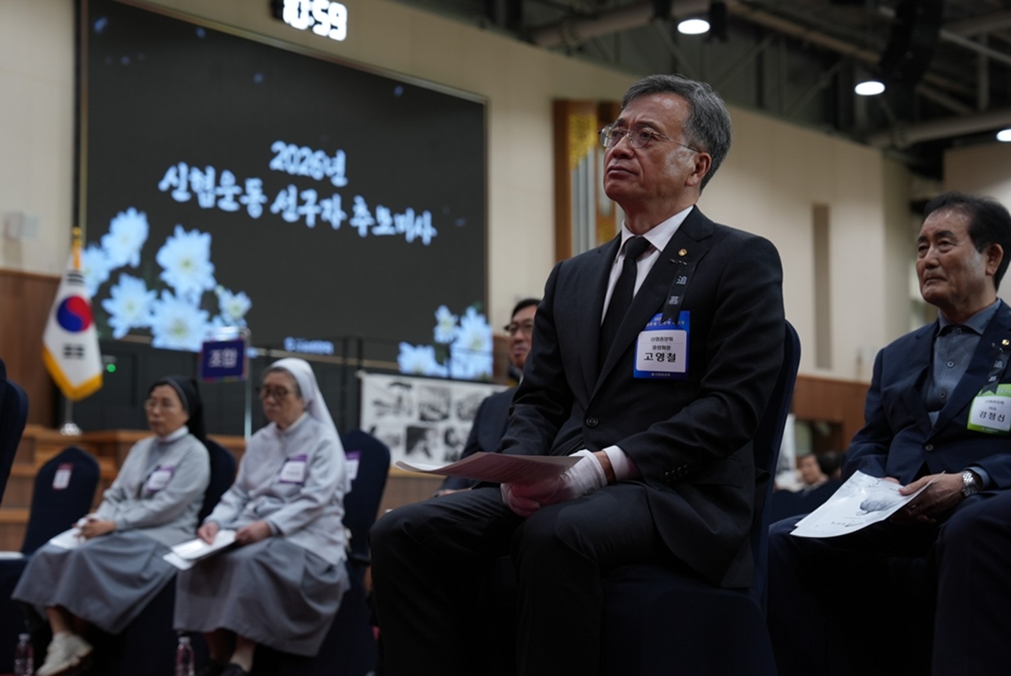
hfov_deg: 28.8
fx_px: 1967
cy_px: 338
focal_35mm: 70
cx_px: 506
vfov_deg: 19.5
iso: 640
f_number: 4.5
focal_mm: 70
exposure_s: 1/60
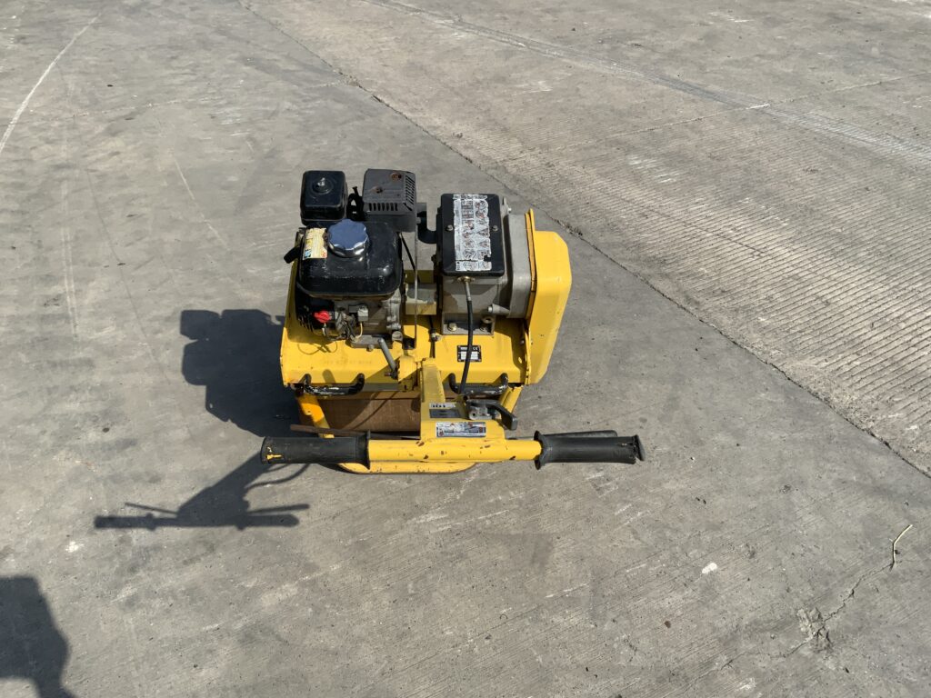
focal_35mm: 29
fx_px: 780
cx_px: 466
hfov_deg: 61.7
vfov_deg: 48.2
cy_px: 349
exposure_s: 1/1984
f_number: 1.8
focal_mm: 3
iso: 16
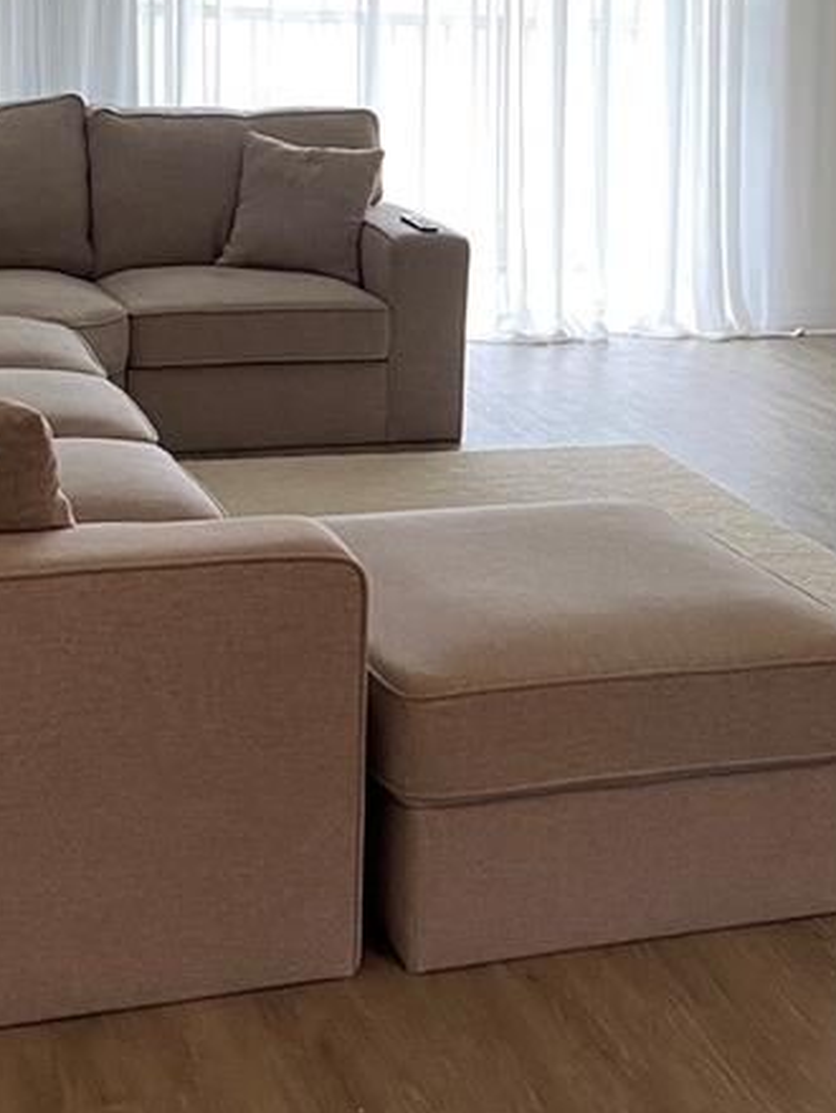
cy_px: 451
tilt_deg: -9.6
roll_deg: -2.4
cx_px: 674
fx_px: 2283
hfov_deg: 20.5
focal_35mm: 71
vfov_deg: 27.3
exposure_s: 1/60
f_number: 1.8
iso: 80
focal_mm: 4.25
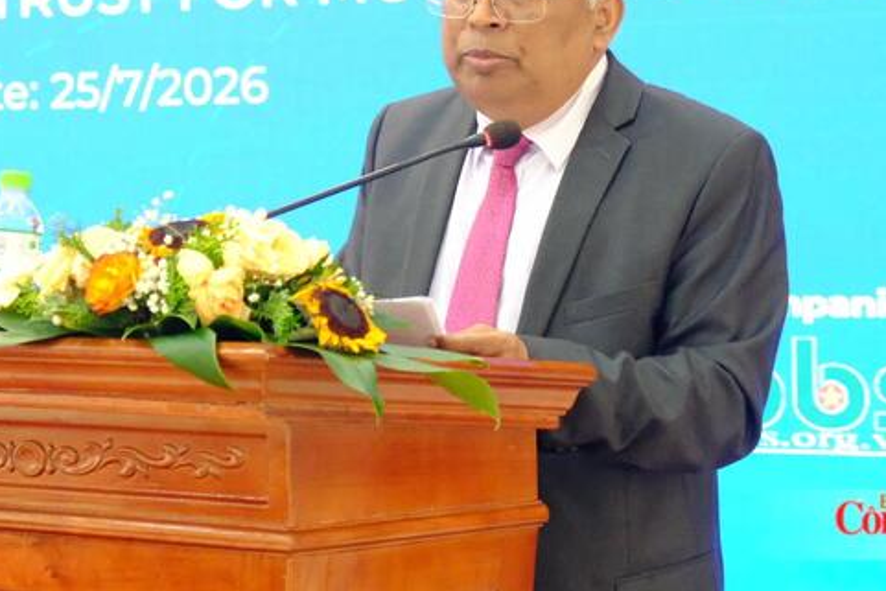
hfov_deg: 14.9
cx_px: 372
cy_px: 111
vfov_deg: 9.9
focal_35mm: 138
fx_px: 3397
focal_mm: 55
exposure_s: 1/125
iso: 12800
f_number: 5
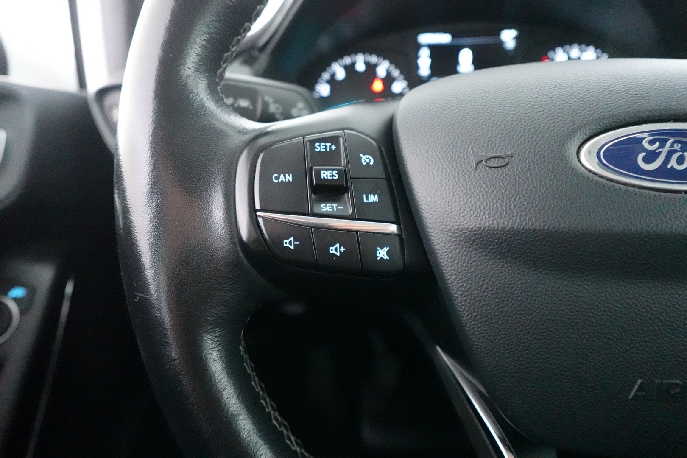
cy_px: 229
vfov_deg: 61.9
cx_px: 344
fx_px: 382
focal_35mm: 20
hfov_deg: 84.0
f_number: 2
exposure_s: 1/80
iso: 6400
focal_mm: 7.6
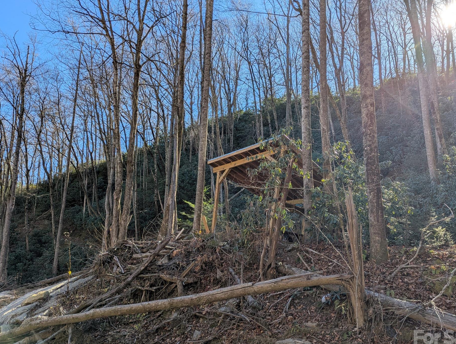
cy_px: 183
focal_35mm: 27
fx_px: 356
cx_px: 240
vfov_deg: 51.4
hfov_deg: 65.2
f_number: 1.85
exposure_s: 1/943
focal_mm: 6.81
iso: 41
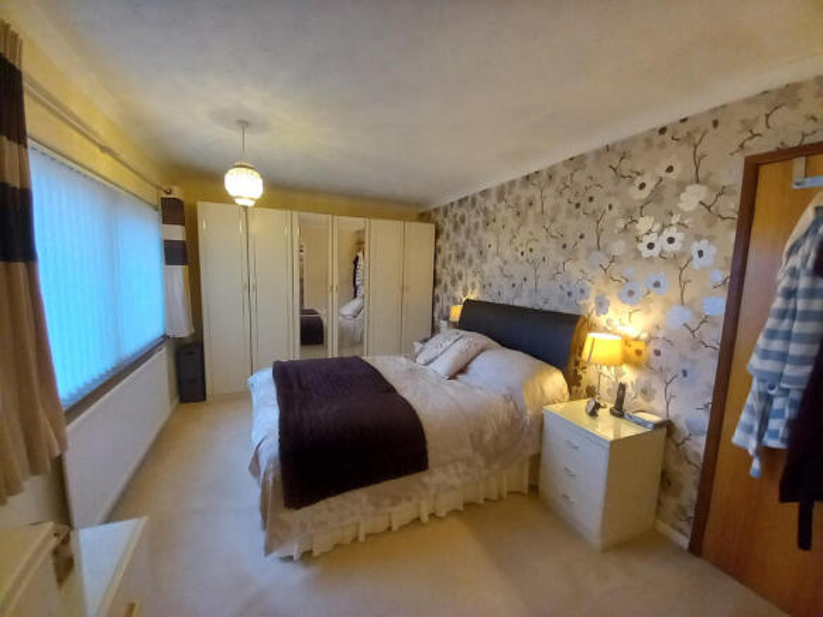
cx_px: 412
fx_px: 309
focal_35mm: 13
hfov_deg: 106.2
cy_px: 308
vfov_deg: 89.9
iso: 250
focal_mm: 1.13
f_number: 2.2
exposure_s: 1/25
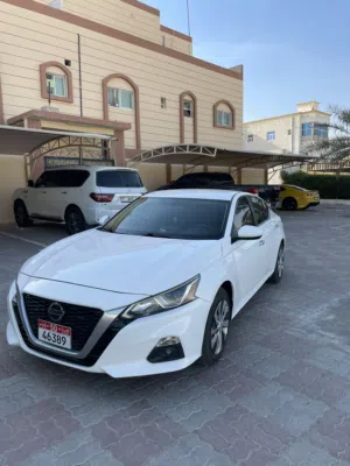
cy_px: 233
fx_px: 351
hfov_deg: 53.1
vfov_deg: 67.3
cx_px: 175
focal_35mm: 26
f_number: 1.6
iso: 32
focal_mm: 4.2
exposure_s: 1/1887
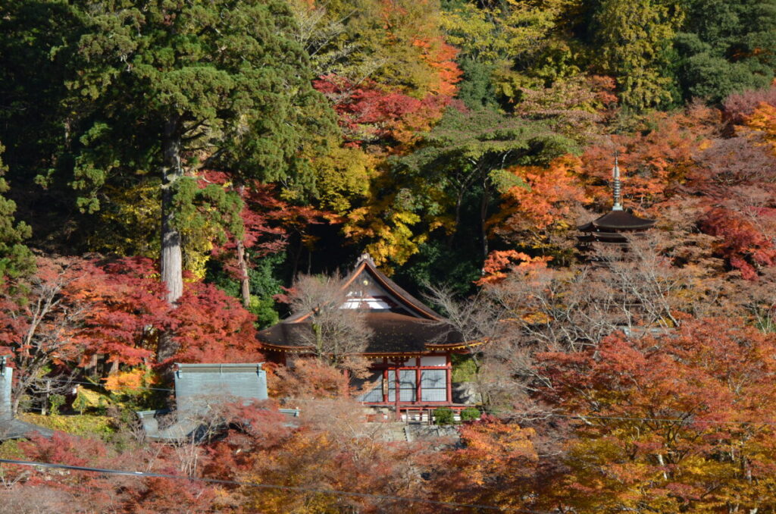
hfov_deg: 21.0
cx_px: 388
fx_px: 2097
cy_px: 257
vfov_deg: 14.0
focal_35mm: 98
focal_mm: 65
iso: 110
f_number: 8
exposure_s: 1/250
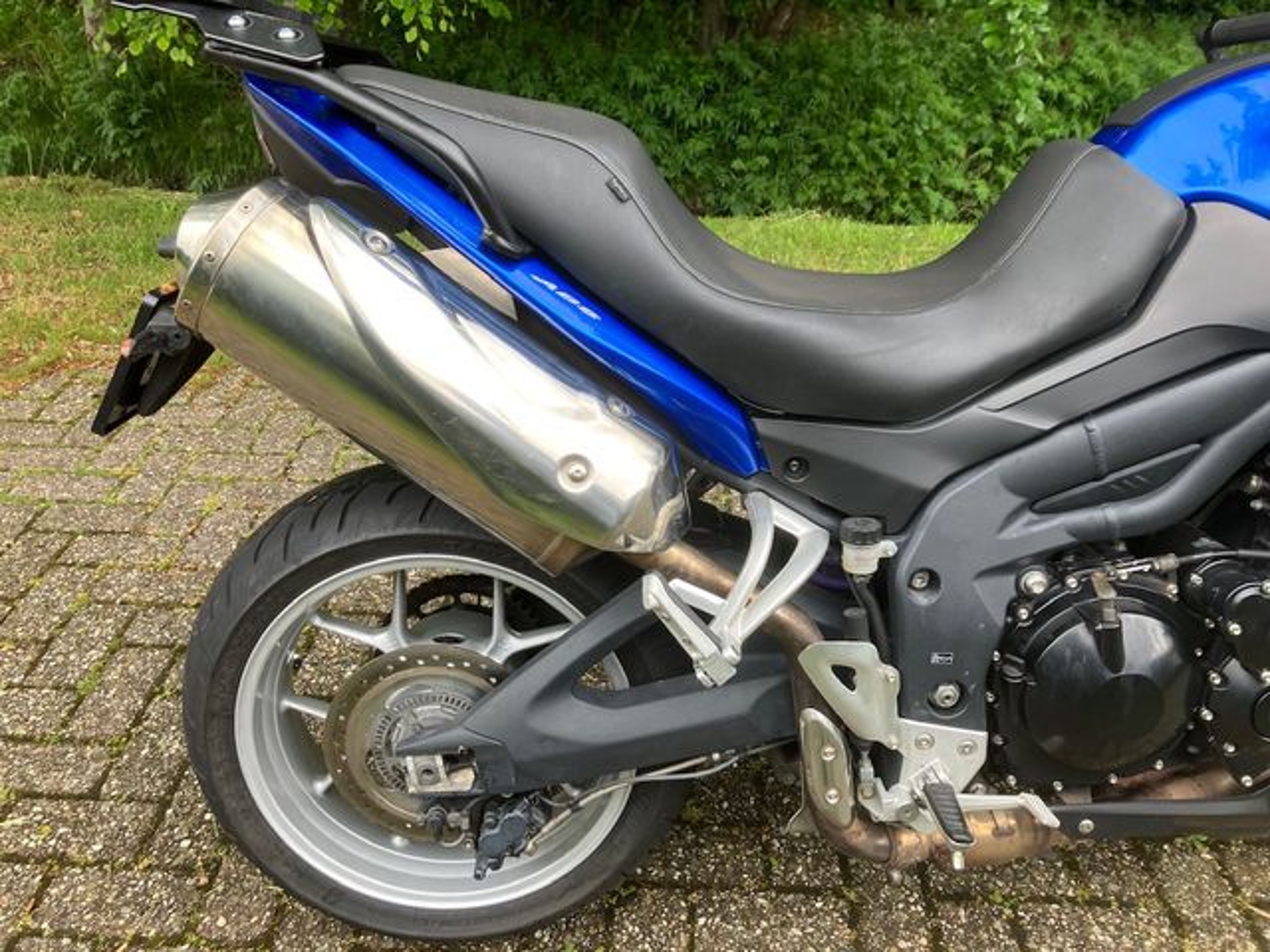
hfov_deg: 63.4
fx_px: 1027
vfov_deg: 49.7
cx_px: 635
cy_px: 476
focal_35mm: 28
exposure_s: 1/122
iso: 25
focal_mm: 3.99
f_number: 1.8
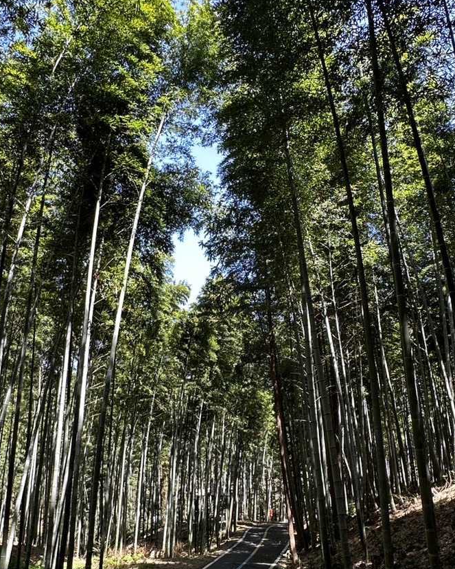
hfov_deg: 44.5
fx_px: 555
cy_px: 328
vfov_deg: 54.0
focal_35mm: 33
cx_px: 208
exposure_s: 1/136
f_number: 2.2
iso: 40
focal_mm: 2.22
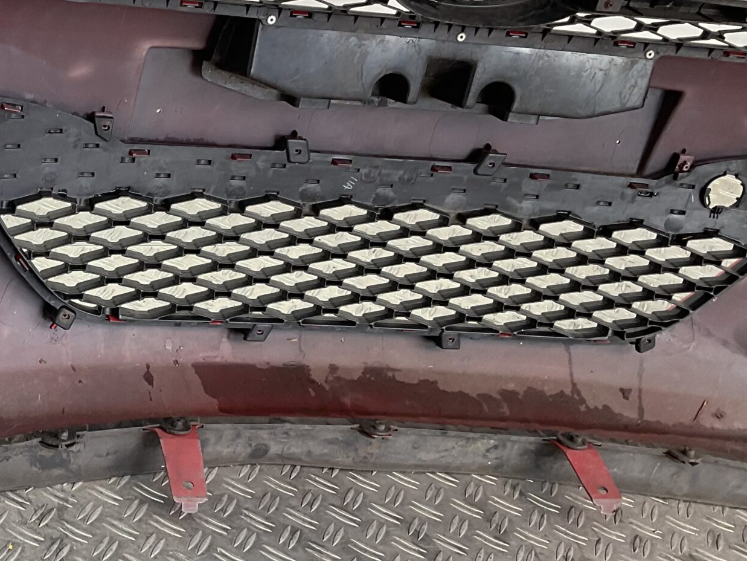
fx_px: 1295
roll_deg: -12.9
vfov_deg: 24.4
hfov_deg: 29.8
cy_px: 242
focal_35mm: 60
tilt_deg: -31.8
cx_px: -16
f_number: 1.8
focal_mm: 3
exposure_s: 1/120
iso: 32
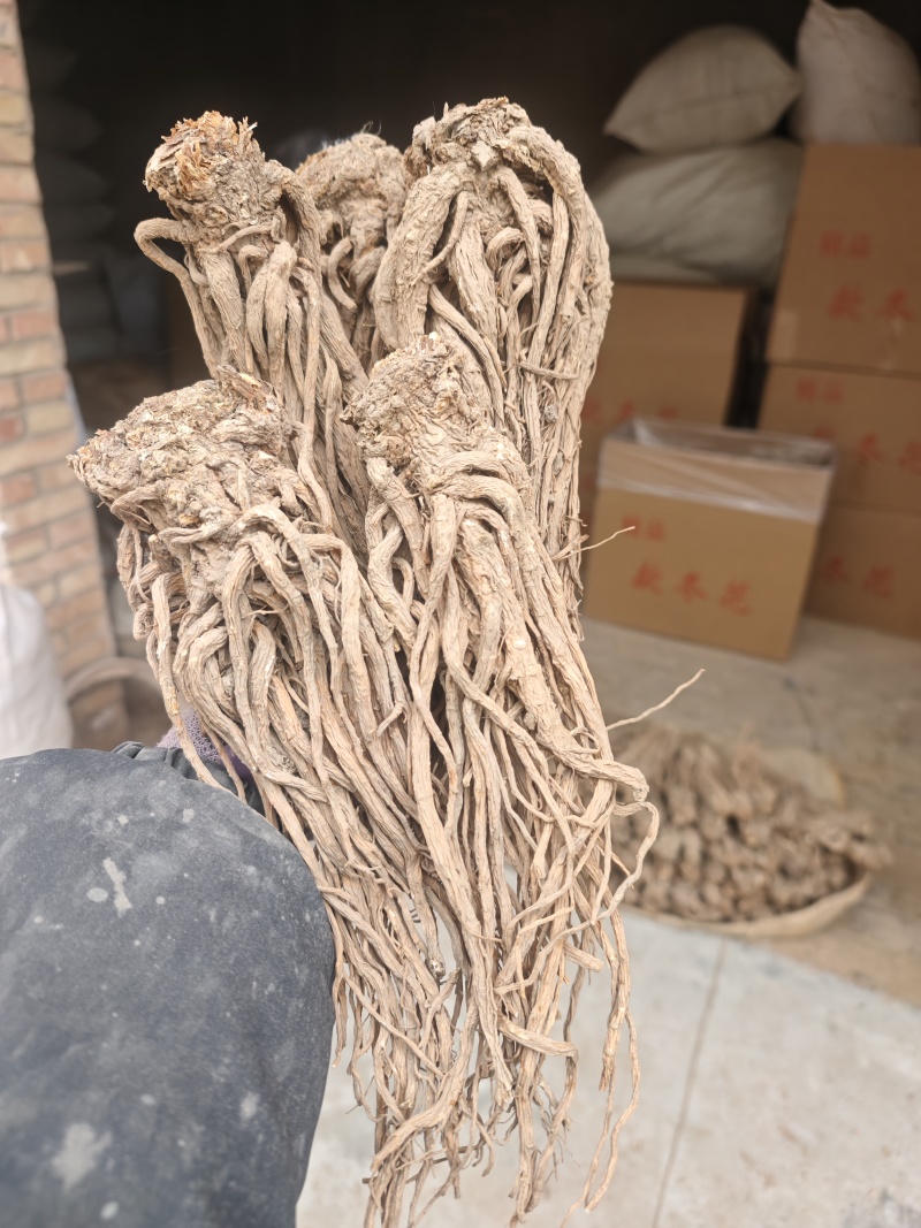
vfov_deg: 73.9
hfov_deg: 58.9
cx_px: 460
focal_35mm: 23
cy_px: 614
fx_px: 816
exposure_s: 1/100
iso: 59
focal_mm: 6.45
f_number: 1.68
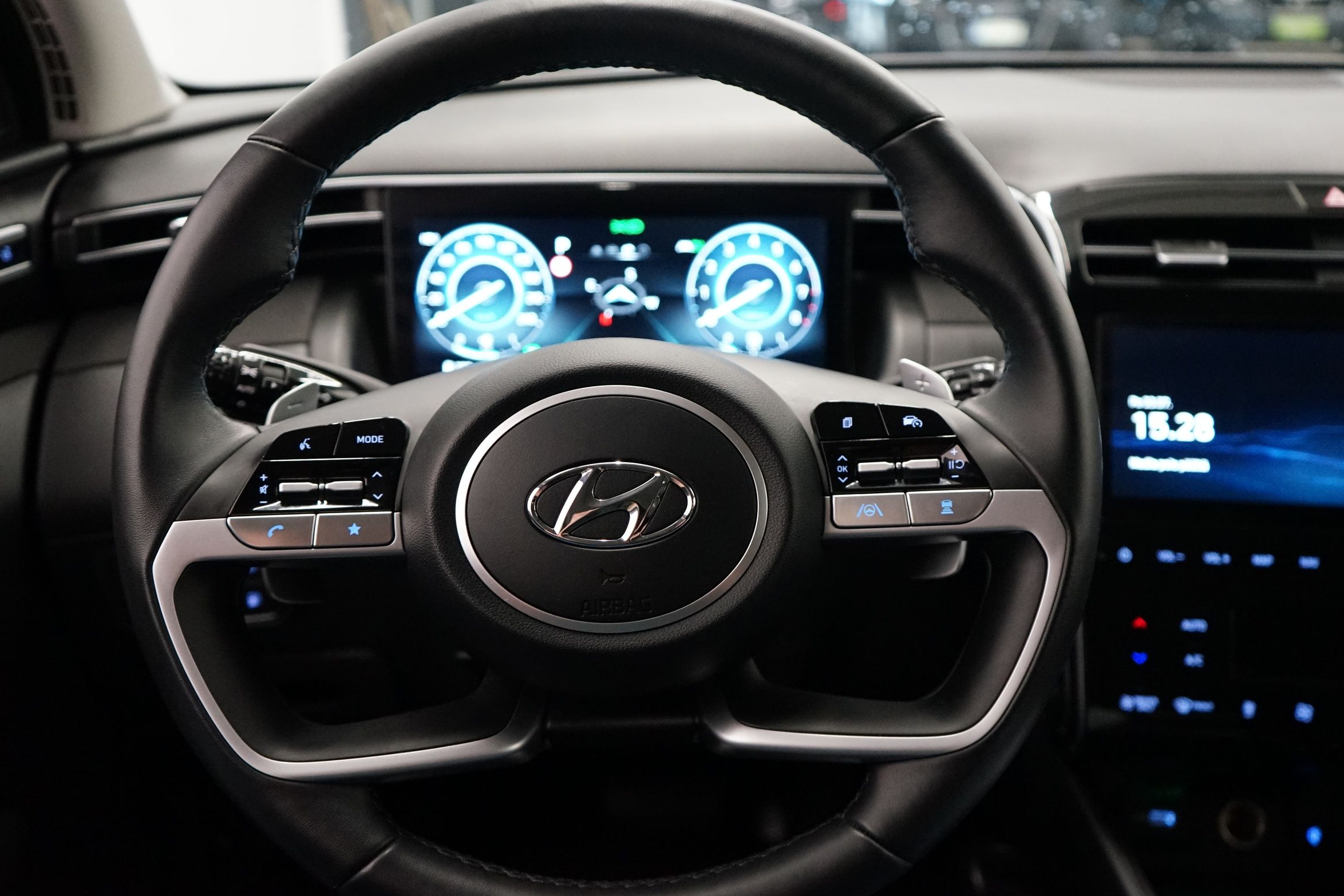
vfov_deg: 40.0
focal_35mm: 33
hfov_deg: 57.2
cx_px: 671
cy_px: 459
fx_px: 1232
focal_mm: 31
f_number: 4
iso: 4000
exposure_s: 1/160
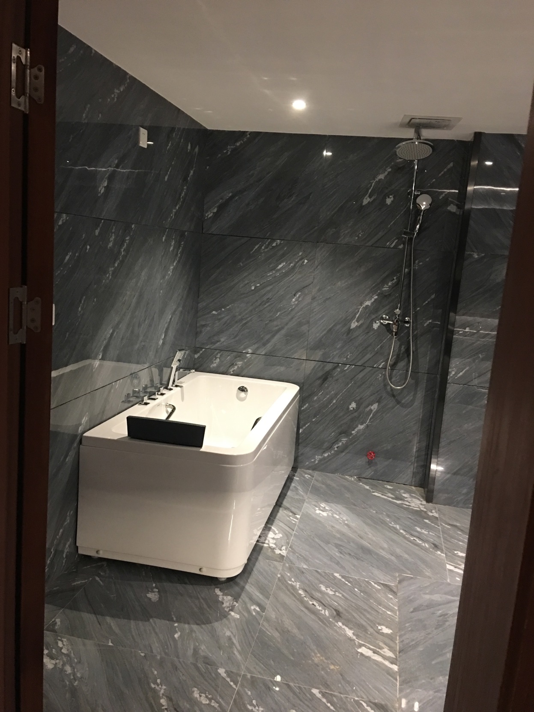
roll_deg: -4.3
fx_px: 597
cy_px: 356
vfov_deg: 61.7
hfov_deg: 48.2
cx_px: 267
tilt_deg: -9.9
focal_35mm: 29
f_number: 2.2
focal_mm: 4.15
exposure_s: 1/8
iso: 100
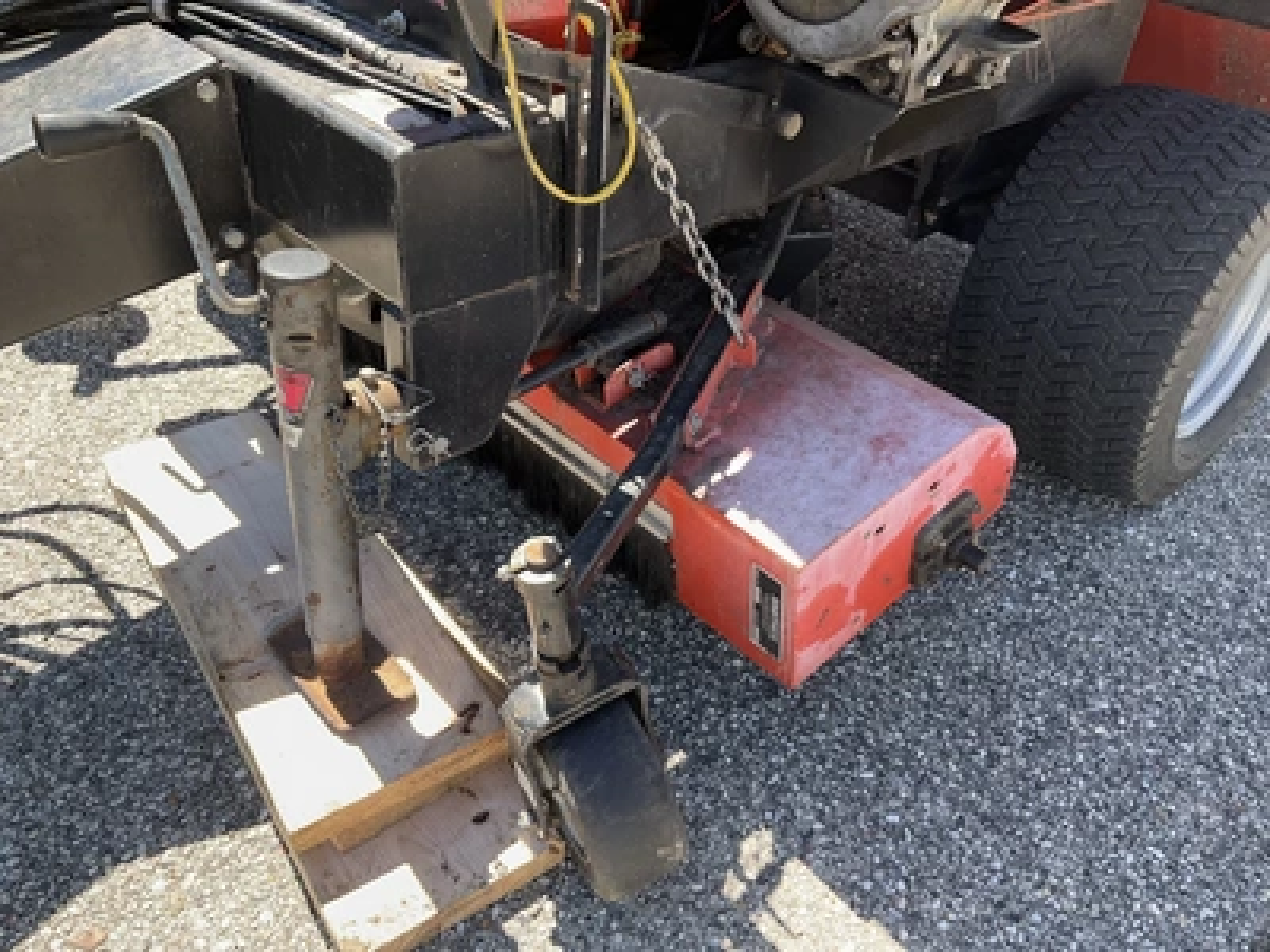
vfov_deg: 48.2
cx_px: 635
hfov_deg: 61.7
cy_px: 476
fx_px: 1064
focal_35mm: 29
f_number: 1.8
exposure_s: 1/314
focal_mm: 3
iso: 25
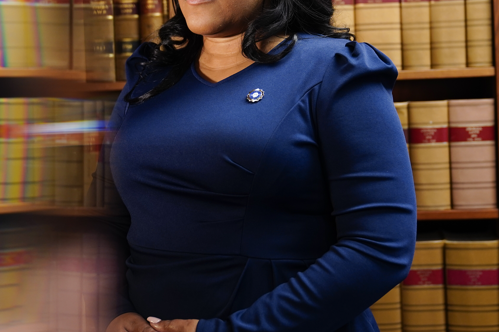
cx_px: 252
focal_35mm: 66
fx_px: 915
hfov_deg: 30.5
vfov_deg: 20.5
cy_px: 91
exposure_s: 1/100
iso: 1000
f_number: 2.8
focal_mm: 37
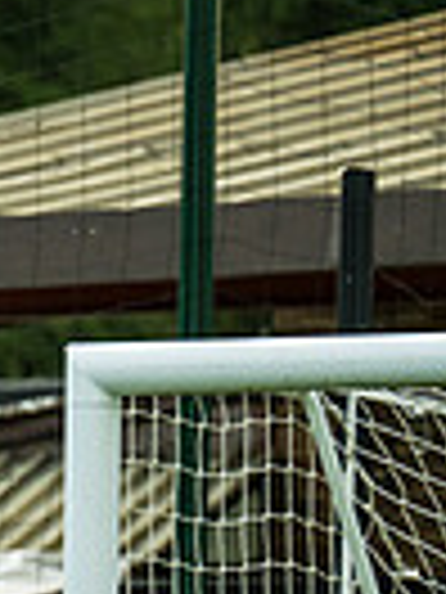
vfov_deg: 3.7
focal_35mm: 525
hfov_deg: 2.8
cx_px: -1002
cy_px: 1130
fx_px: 9019
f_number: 2.8
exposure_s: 1/1250
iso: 400
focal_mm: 93
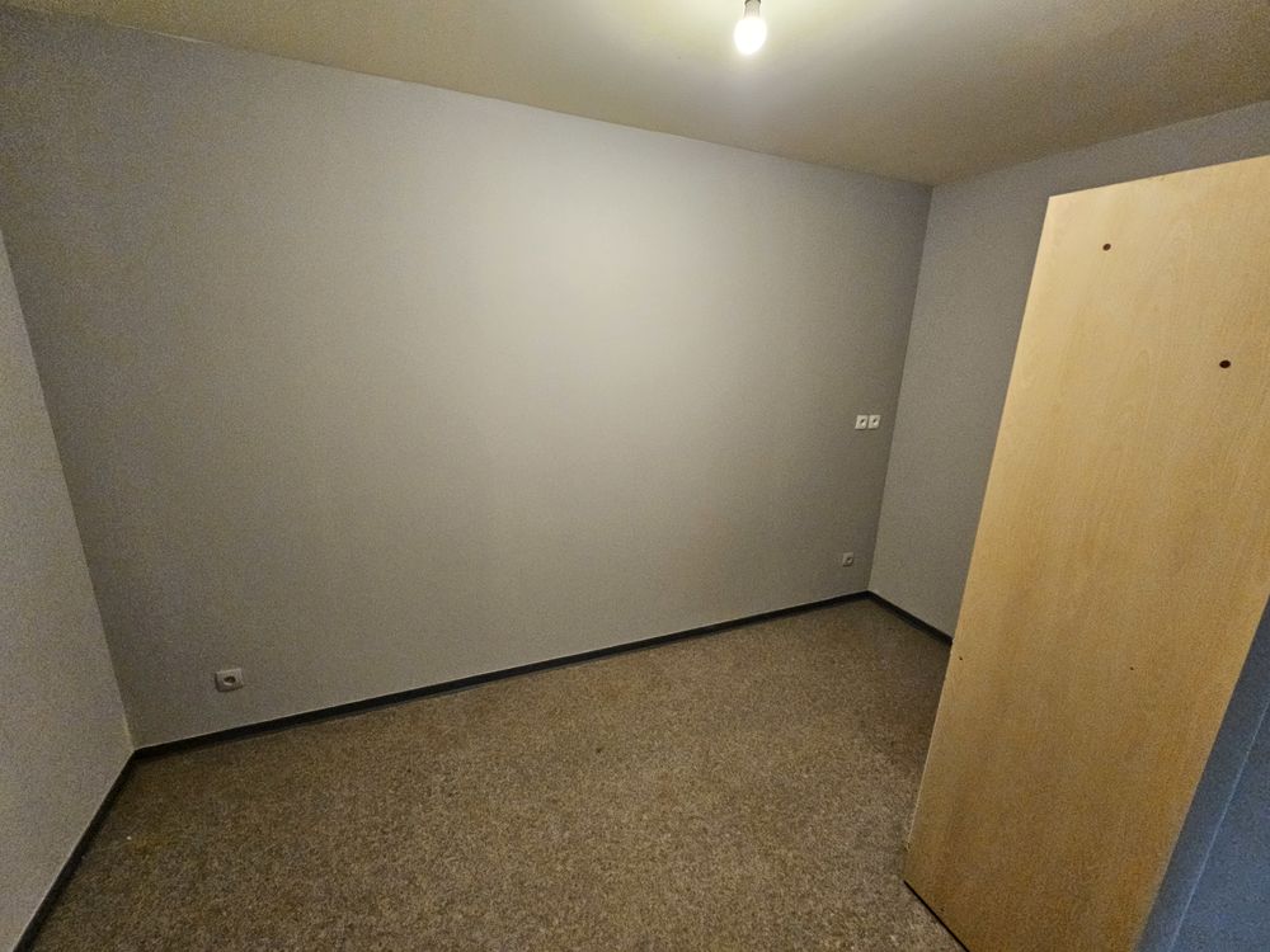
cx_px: 635
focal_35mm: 13
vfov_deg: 89.9
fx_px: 477
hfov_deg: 106.2
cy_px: 476
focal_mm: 2.2
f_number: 2.2
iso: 400
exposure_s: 1/50
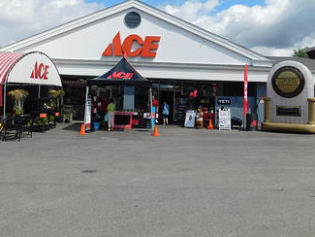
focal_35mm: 33
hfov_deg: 55.3
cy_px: 72
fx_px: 300
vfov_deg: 42.2
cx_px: 159
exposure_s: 1/640
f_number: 6
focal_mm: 4
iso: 125
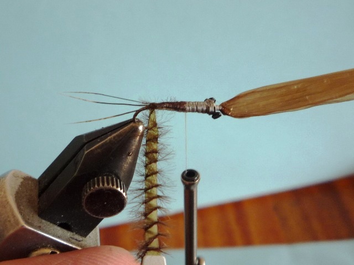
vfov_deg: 46.8
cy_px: 132
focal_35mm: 30
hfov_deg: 60.0
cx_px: 177
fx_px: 307
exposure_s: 1/30
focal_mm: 5.2
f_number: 3.3
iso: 125
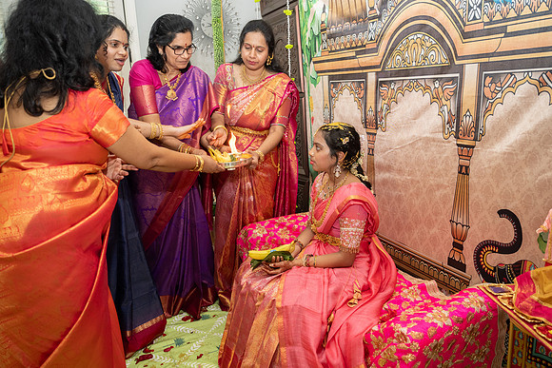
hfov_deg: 70.9
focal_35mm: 25
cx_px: 284
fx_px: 388
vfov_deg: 50.8
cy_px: 184
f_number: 3.5
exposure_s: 1/160
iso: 800
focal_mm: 24
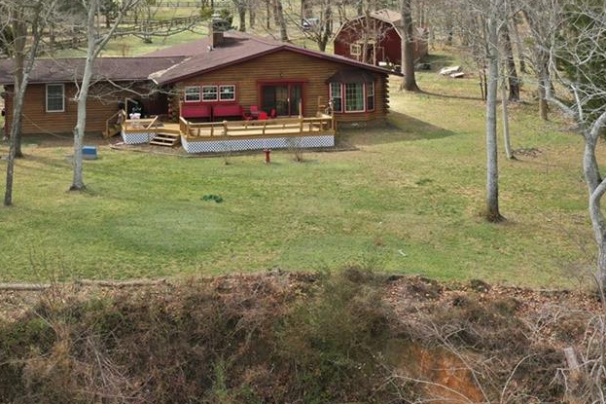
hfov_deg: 41.9
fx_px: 774
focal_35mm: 46
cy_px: 79
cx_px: 180
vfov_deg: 28.6
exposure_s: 1/320
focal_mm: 10.3
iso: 100
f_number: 5
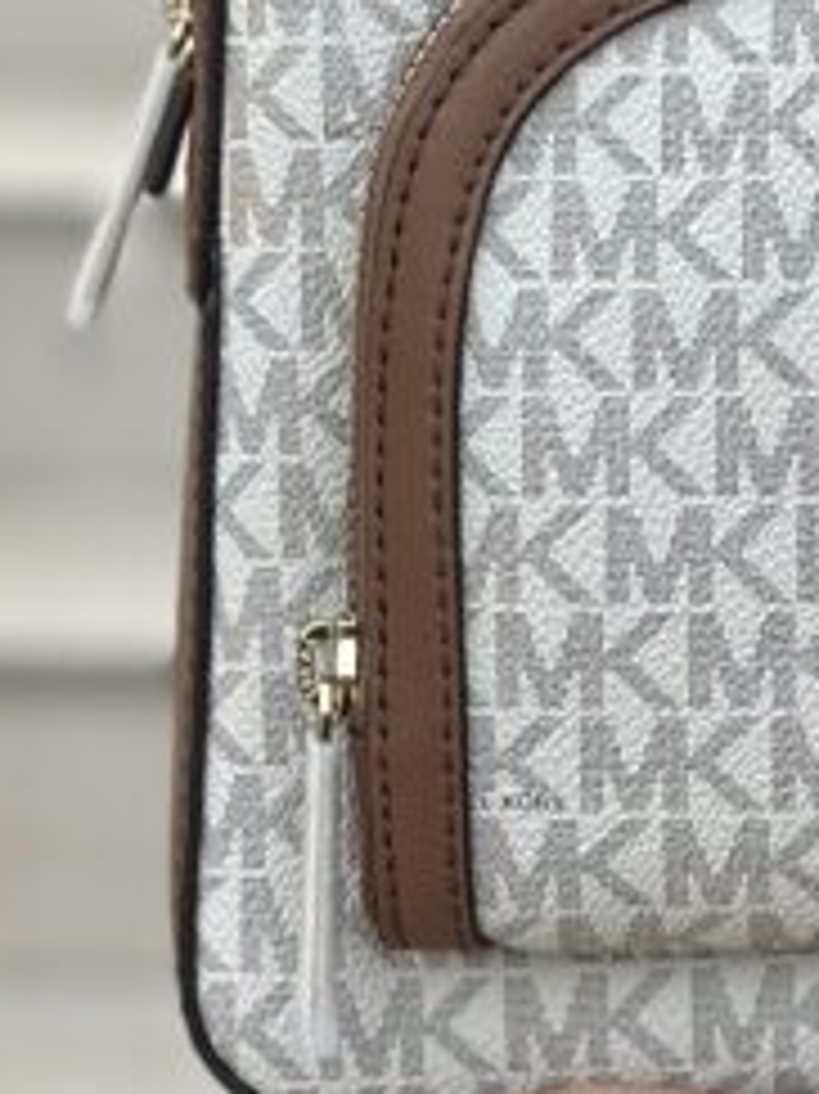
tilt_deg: -3.0
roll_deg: -1.7
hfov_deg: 7.2
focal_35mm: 202
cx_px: 1174
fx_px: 6378
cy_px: -365
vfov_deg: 9.6
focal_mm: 6.86
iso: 80
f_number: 1.78
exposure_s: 1/676
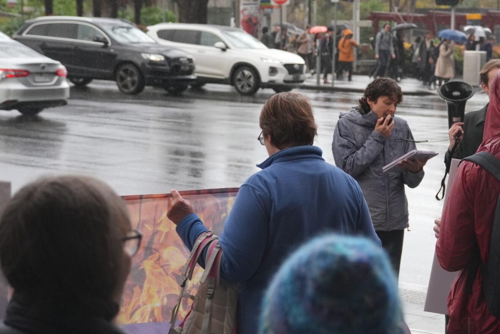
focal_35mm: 91
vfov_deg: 15.0
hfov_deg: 22.2
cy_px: 177
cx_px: 364
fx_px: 1264
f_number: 4
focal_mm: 47
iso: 800
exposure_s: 1/500
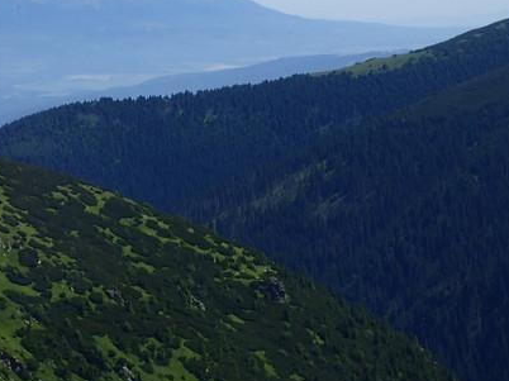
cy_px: 176
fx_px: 2381
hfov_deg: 12.1
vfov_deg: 9.2
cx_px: 28
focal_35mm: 162
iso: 100
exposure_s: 1/640
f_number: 5
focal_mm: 11.01
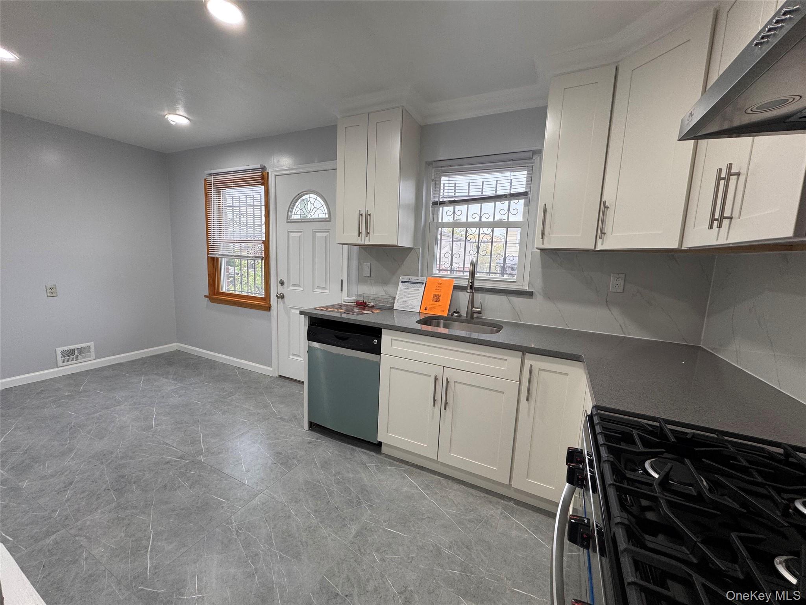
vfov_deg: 85.7
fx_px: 326
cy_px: 302
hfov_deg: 102.1
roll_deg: -2.5
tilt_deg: -8.1
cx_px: 403
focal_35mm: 14
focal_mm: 2.22
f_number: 2.2
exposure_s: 1/120
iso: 100
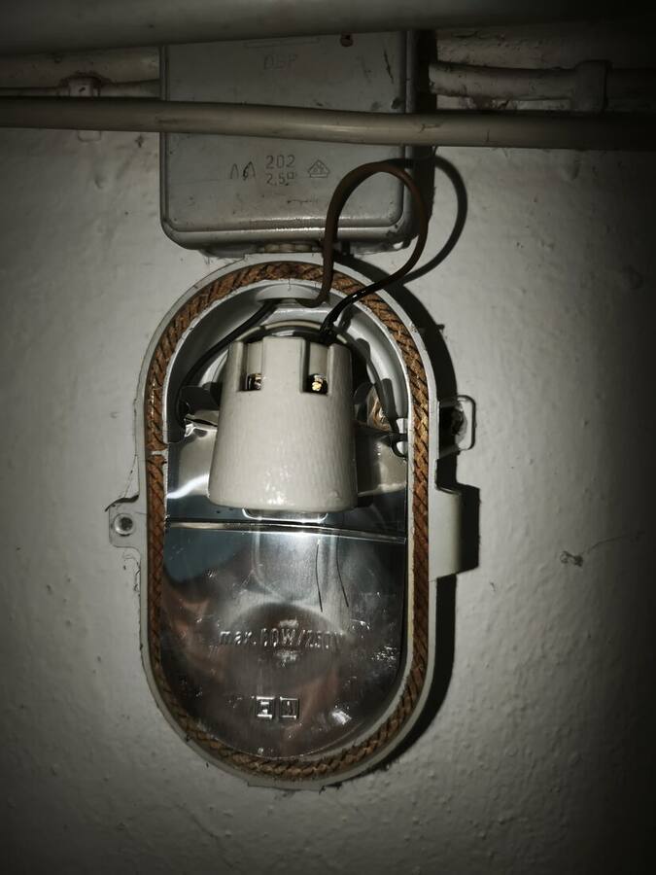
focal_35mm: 23
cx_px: 328
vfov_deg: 73.9
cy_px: 438
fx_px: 581
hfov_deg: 58.9
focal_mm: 6.45
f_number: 1.62
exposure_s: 1/50
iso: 640
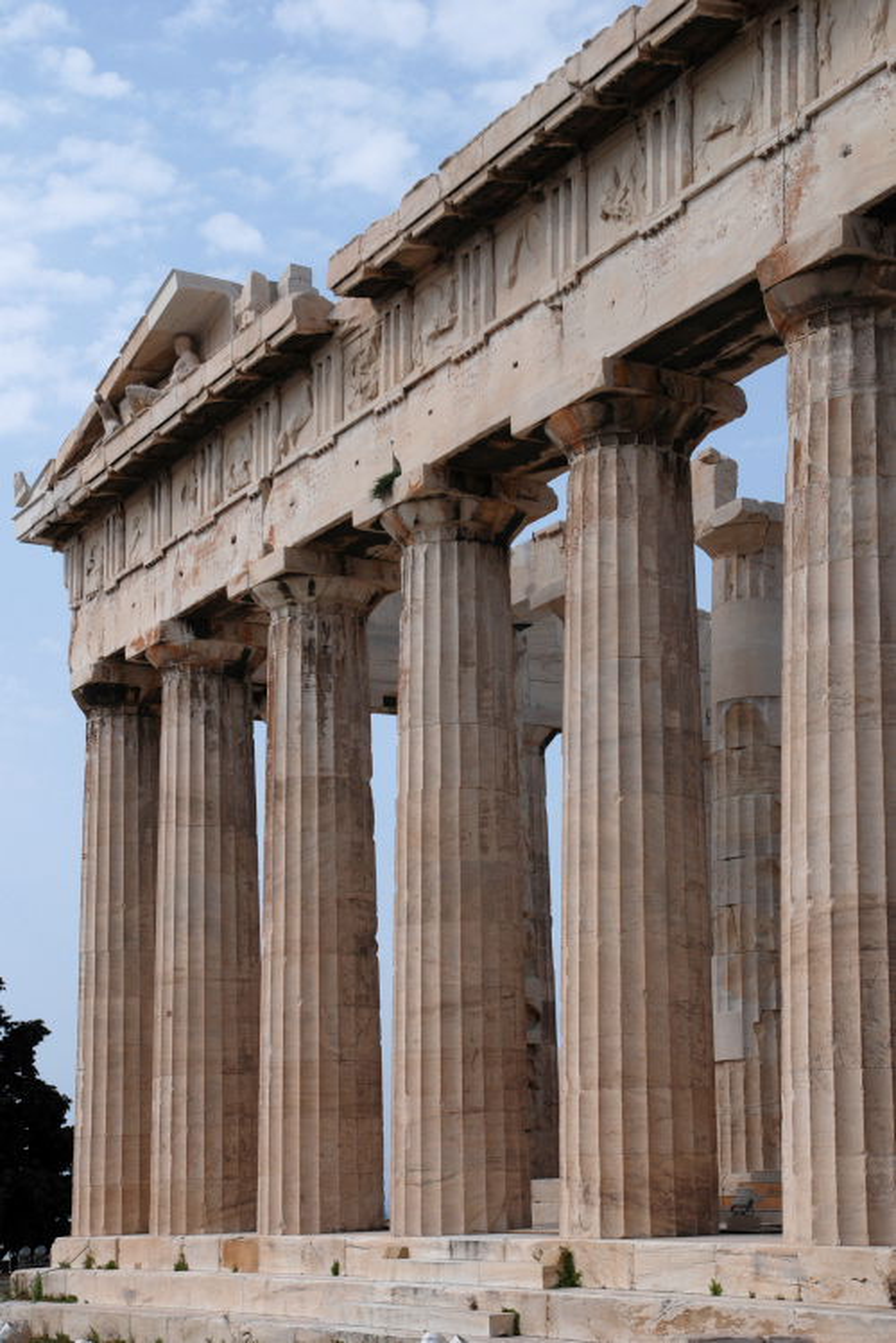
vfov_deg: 41.1
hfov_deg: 28.1
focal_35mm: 48
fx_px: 1790
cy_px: 672
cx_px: 448
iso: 100
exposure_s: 1/400
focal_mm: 32
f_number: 10
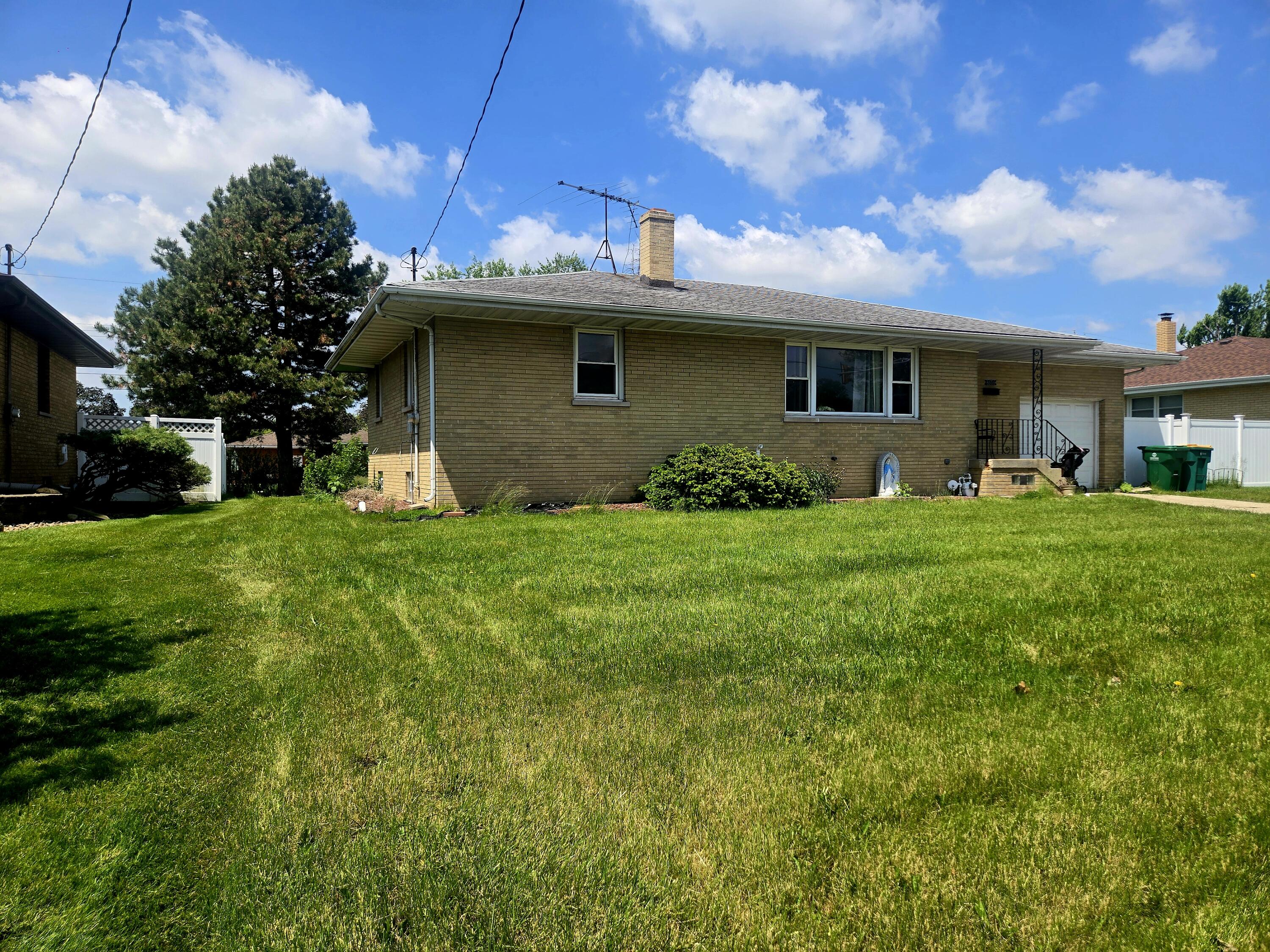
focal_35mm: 23
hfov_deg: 73.9
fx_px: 844
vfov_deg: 58.9
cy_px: 476
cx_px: 635
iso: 25
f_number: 1.8
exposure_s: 1/2000
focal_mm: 5.4
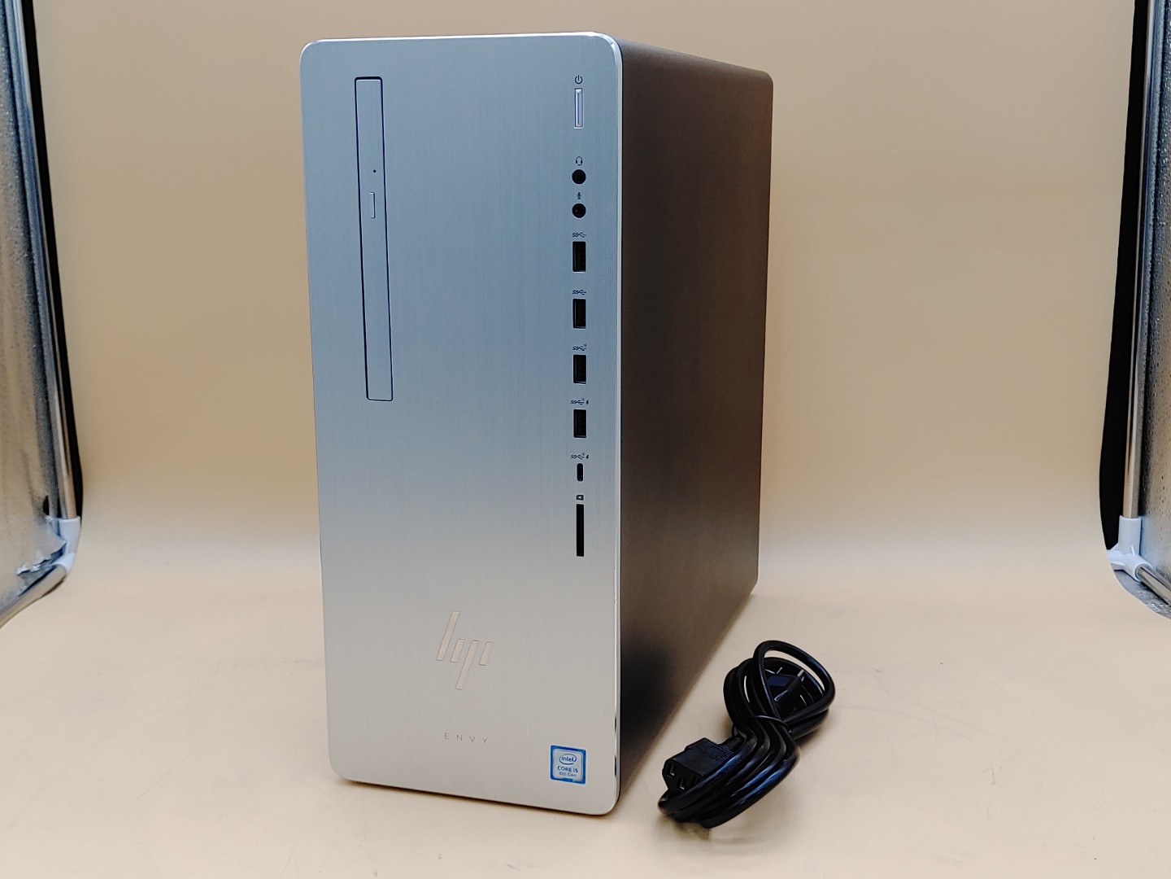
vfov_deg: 35.1
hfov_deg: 45.8
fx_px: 1387
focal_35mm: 41
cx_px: 586
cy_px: 440
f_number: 1.8
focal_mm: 4.36
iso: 50
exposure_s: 1/120
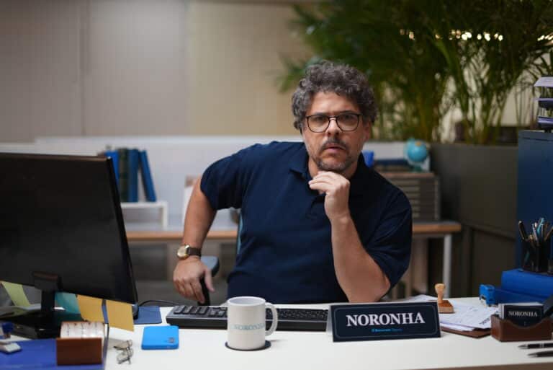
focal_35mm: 50
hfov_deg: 39.6
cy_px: 185
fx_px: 768
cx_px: 276
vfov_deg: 27.0
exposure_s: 1/60
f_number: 1.8
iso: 160
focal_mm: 50
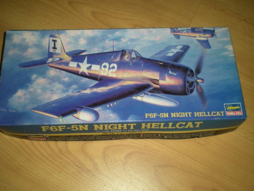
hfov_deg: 46.8
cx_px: 122
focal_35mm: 40
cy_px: 93
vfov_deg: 36.0
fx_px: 294
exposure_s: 1/60
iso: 64
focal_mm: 6.3
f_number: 3.1
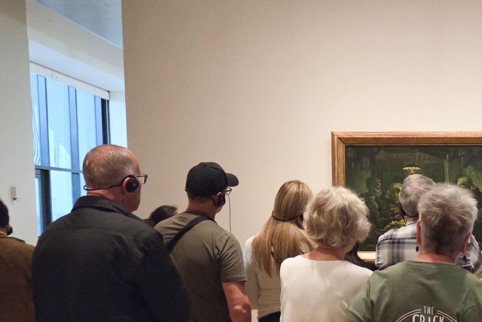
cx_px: 419
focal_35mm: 57
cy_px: 264
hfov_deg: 33.5
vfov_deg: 23.4
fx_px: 763
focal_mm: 5.4
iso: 2000
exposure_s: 1/60
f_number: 1.8
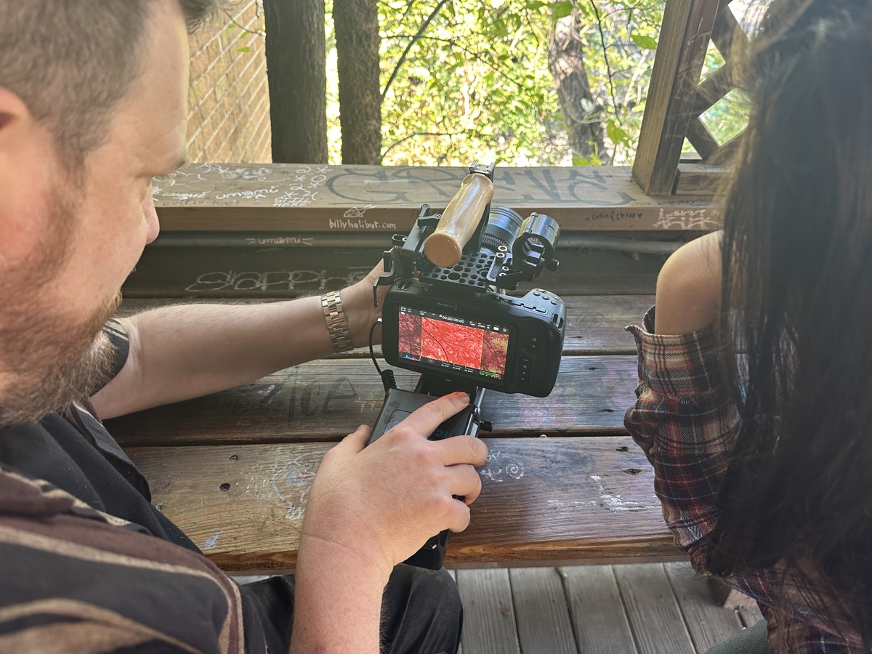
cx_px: 436
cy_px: 327
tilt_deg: -36.1
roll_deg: -1.1
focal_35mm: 24
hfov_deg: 71.6
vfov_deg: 56.8
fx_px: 605
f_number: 1.78
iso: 250
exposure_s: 1/82
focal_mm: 6.86
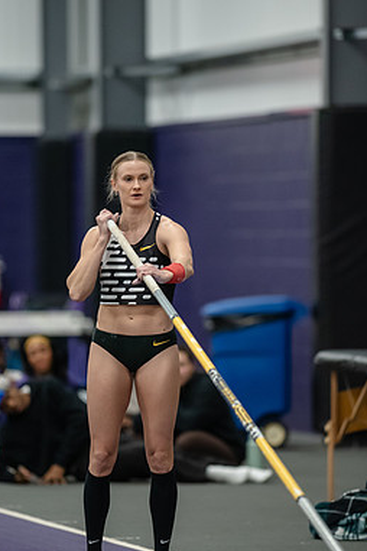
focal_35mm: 354
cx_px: 166
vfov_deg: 5.8
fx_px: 5413
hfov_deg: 3.9
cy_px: 291
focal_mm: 300
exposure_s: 1/400
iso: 5000
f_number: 2.8
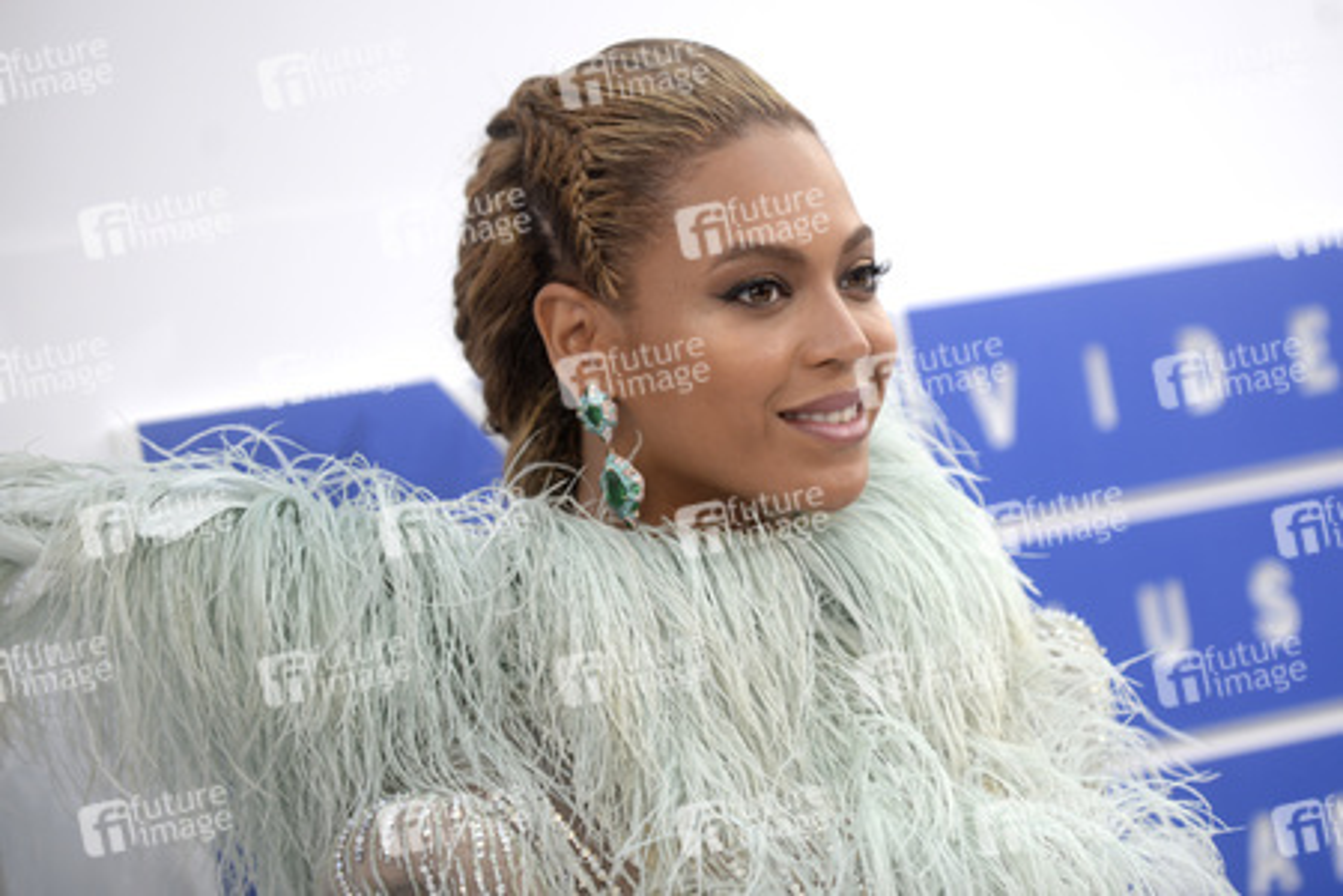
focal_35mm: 190
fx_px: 7088
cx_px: 672
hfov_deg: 10.8
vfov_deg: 7.2
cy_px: 448
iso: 400
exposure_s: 1/400
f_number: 3.5
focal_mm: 190
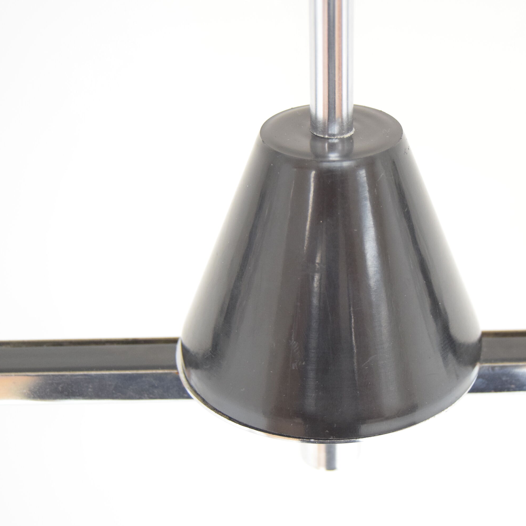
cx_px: 334
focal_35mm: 73
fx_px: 1255
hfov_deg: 23.6
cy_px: 262
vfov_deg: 23.7
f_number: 4.8
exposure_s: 1/25
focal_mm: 38
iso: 1600
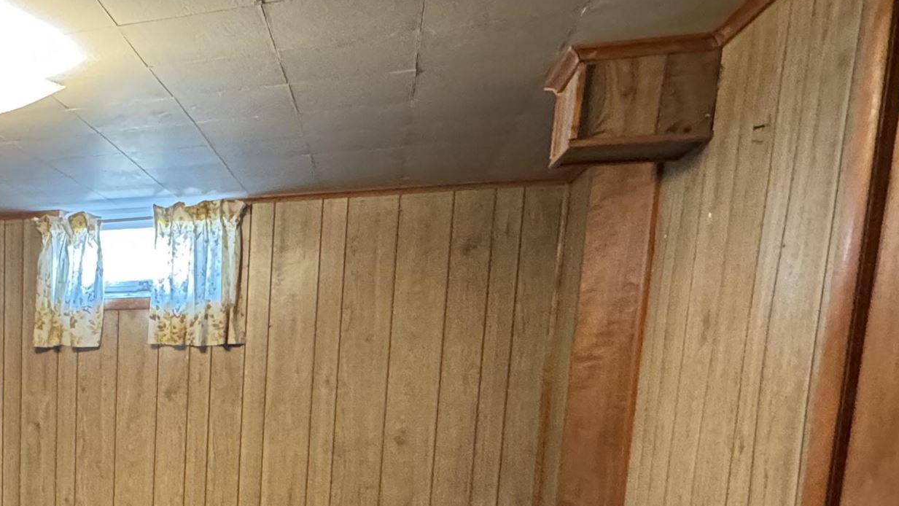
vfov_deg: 29.4
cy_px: 494
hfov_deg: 43.5
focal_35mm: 38
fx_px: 906
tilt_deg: -9.3
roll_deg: -0.2
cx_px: -41
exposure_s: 1/40
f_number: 2.2
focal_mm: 2.22
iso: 1000
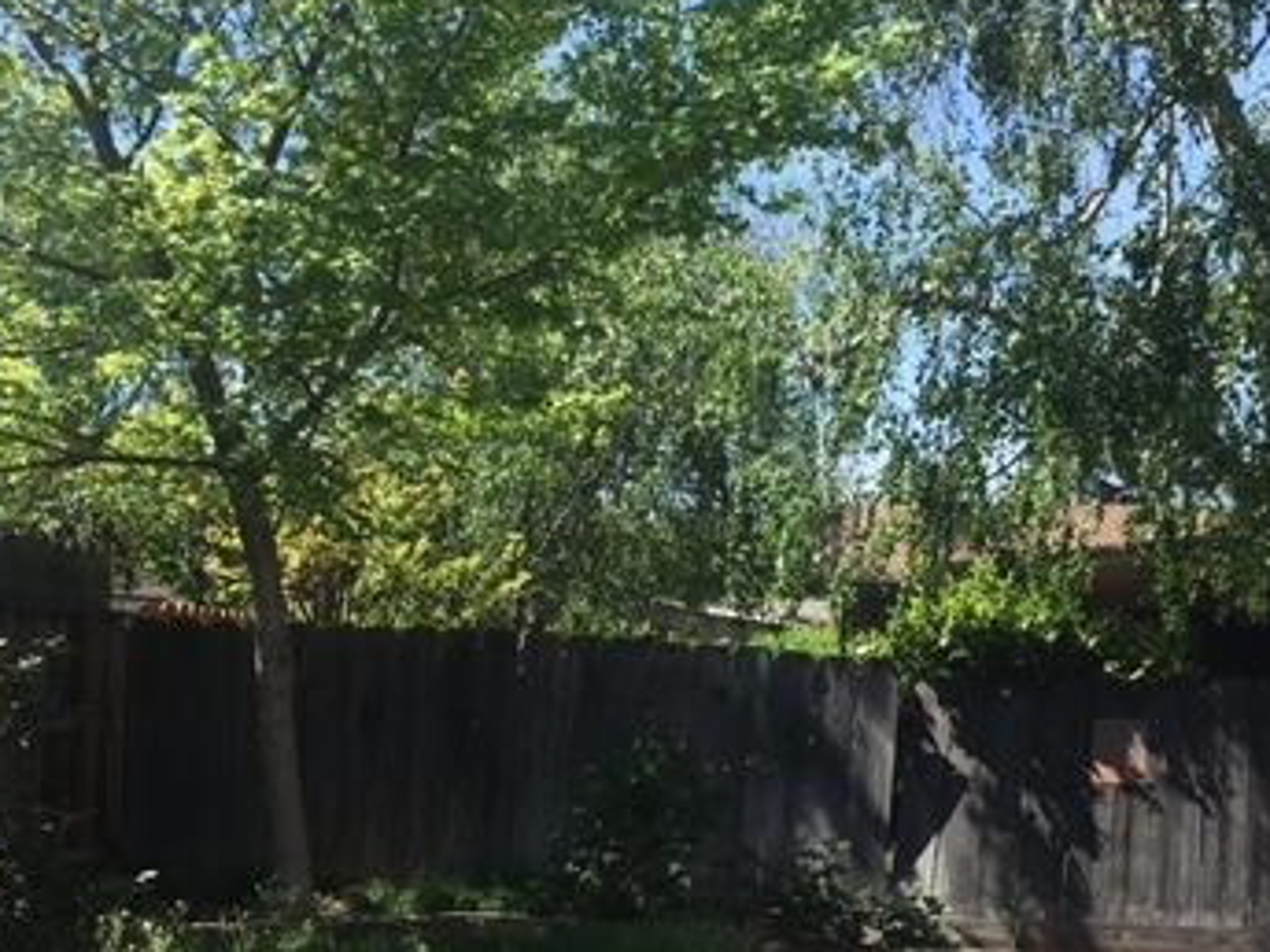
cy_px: 720
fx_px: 1981
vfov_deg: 26.7
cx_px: 779
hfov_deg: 35.4
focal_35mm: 54
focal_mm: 4.15
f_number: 2.2
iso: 25
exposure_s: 1/1241
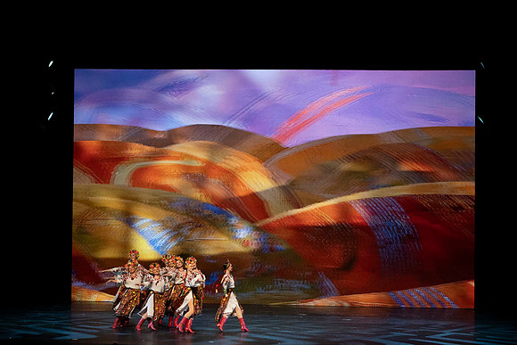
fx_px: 1436
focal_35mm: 100
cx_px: 258
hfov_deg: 20.4
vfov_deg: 13.7
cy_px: 172
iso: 6400
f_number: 10
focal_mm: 100
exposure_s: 1/400
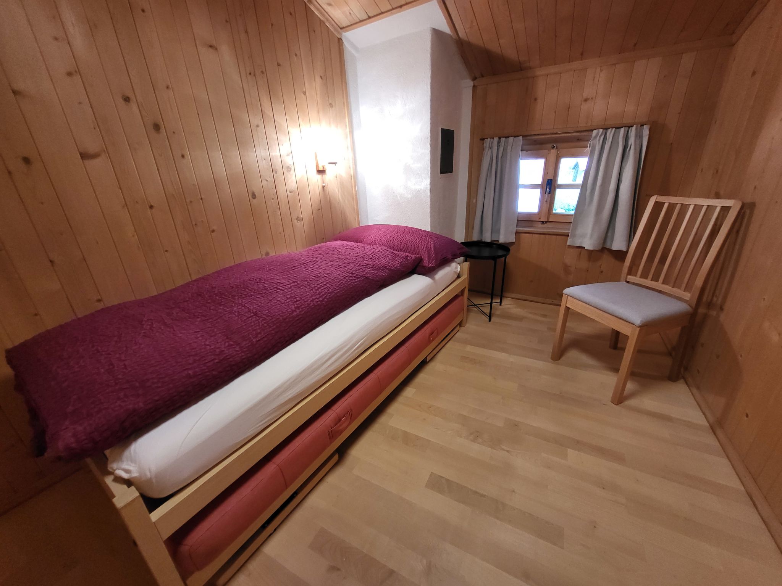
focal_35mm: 13
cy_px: 293
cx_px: 391
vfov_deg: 89.9
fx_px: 294
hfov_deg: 106.2
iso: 320
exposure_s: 1/50
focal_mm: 1.74
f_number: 2.2
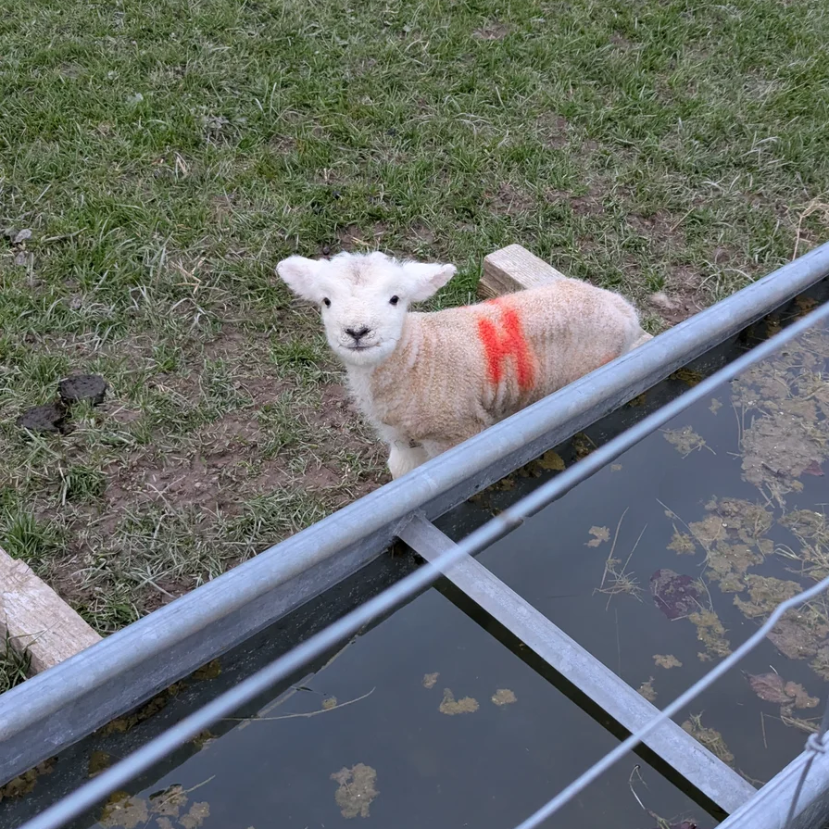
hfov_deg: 30.0
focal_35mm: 57
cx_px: 418
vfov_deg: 30.0
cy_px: 358
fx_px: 1544
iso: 252
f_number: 1.85
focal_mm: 6.81
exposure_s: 1/86.9
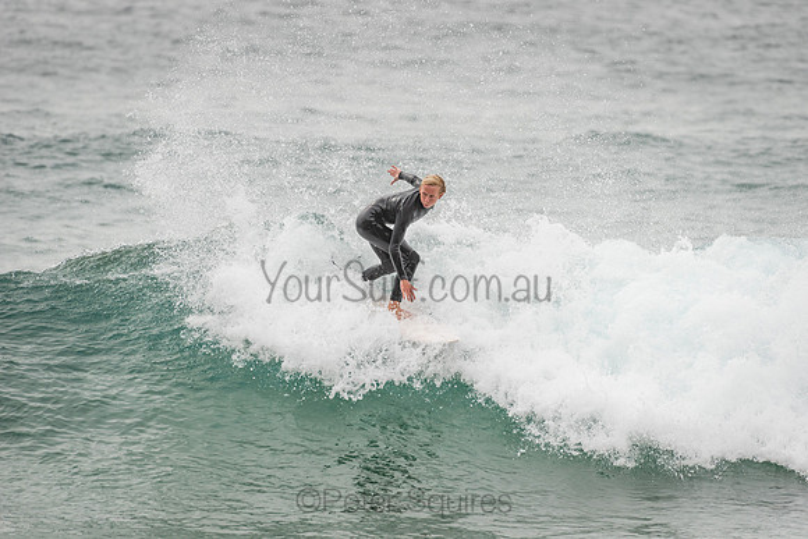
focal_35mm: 500
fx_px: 11224
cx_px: 404
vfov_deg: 2.8
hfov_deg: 4.1
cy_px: 270
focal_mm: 500
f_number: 5.6
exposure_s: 1/2000
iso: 320
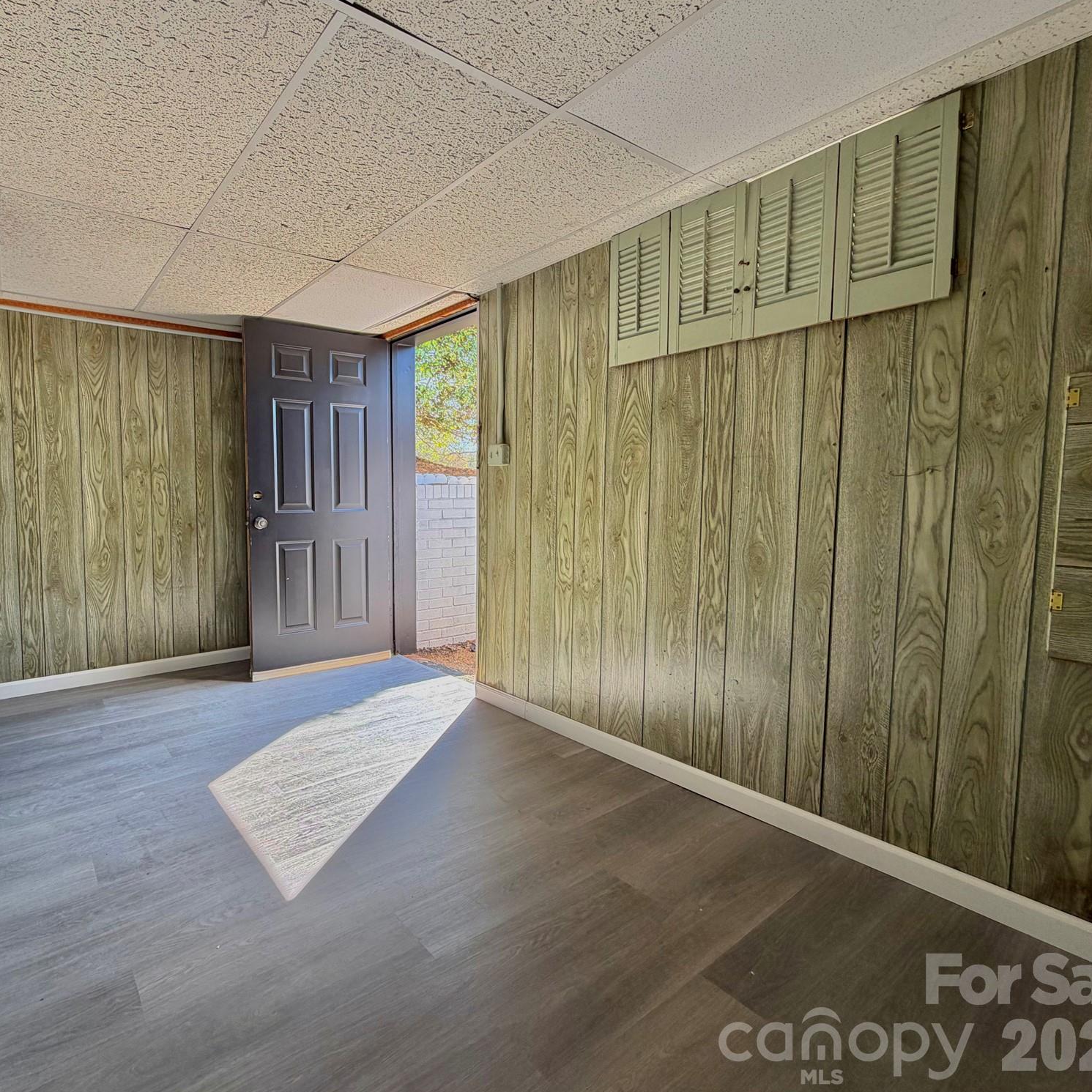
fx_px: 607
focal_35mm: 17
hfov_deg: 82.4
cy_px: 535
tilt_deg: -4.4
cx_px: 409
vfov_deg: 84.0
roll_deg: +0.3
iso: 64
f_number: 2.2
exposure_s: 1/121
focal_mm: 2.22
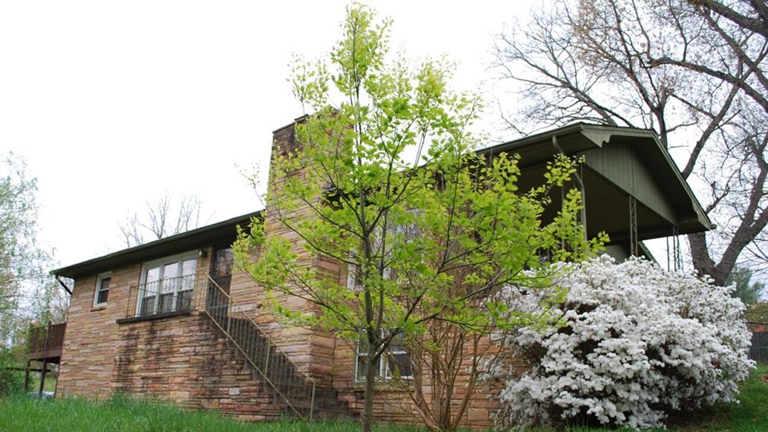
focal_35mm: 35
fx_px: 713
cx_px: 384
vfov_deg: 33.6
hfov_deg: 56.6
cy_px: 252
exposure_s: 1/160
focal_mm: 22
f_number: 6.3
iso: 100
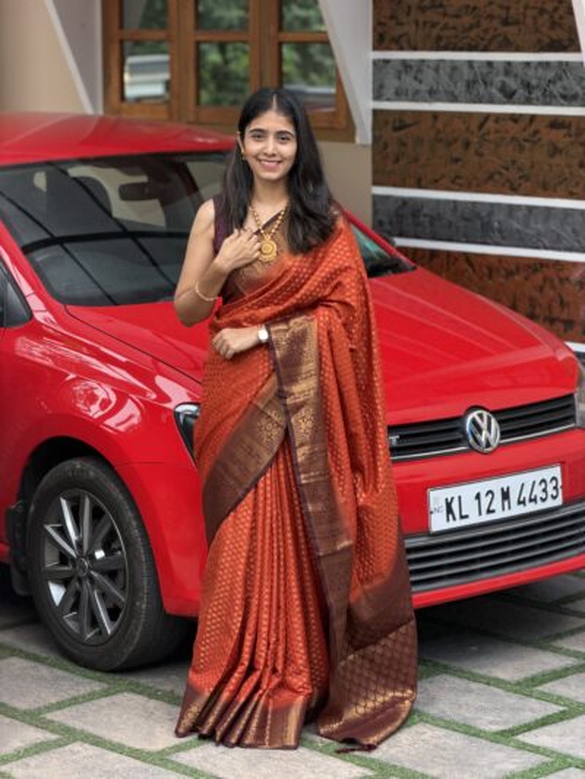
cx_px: 292
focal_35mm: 100
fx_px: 2252
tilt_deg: -9.5
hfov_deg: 14.8
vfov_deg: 19.6
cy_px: 390
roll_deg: +0.5
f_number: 2.8
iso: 200
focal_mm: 16.89
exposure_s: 1/121
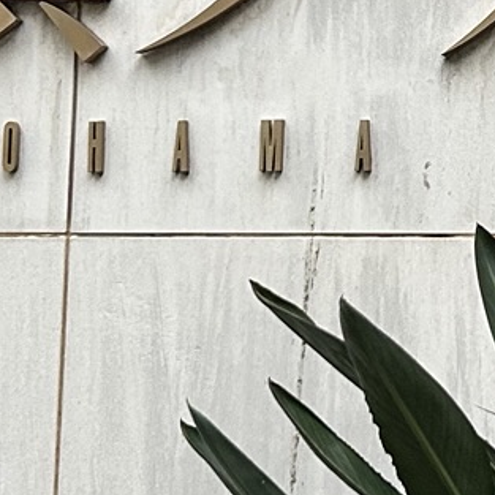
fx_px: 2378
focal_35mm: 147
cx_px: 606
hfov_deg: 11.6
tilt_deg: +7.8
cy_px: 41
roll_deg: -0.8
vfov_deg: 11.8
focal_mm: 5.7
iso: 160
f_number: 1.5
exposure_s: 1/50
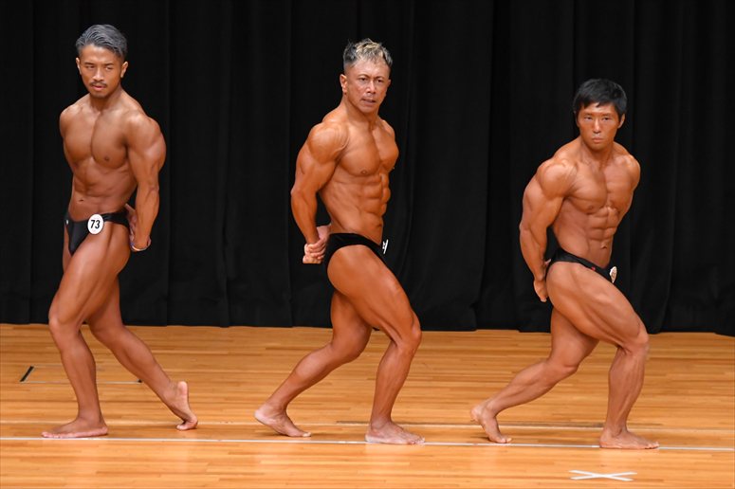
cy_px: 244
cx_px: 368
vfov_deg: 4.6
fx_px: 6122
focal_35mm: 300
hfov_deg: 6.9
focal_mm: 200
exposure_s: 1/400
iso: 4000
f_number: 5.6
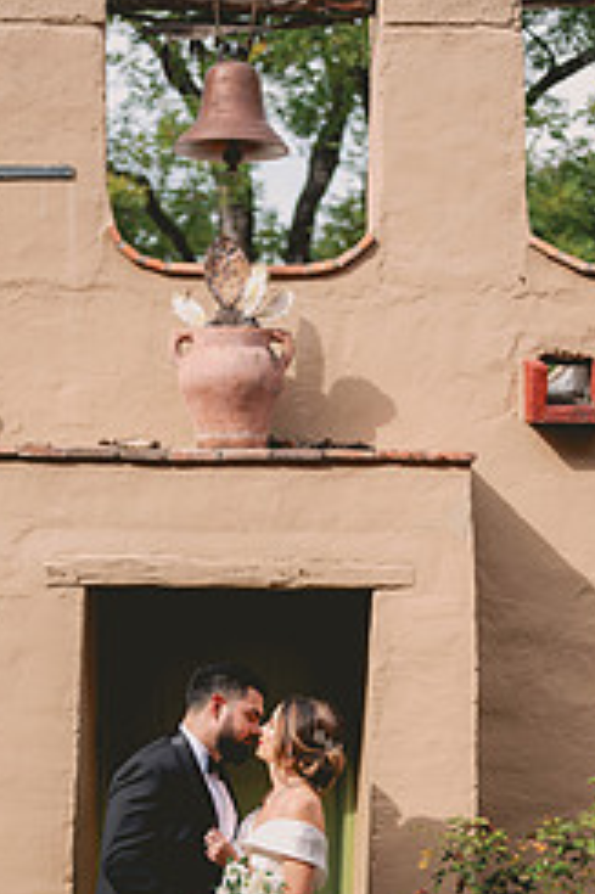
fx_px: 2284
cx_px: 199
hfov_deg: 14.8
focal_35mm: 92
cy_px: 690
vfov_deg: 21.9
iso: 64
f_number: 2
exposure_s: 1/2000
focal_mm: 50
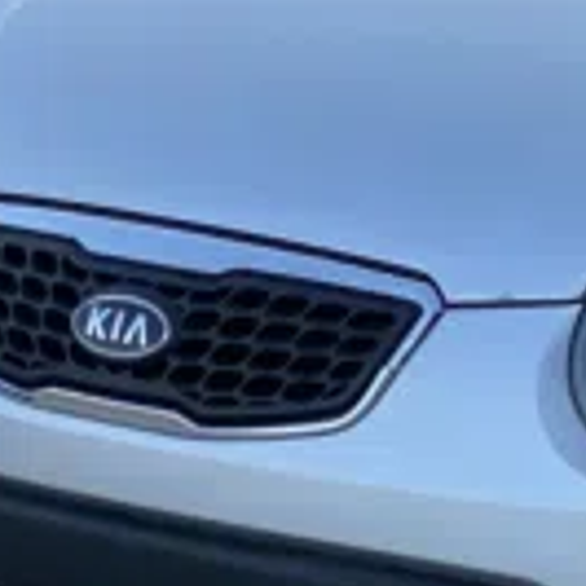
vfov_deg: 7.8
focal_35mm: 222
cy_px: -9
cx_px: 956
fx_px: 4252
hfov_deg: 7.7
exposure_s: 1/122
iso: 25
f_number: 2
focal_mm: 6
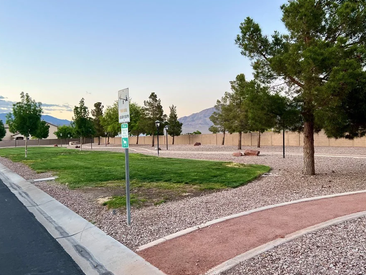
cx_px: 189
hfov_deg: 59.9
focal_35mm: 30
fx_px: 317
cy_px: 138
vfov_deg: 46.8
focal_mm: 5.7
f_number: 1.5
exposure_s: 1/121
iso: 125
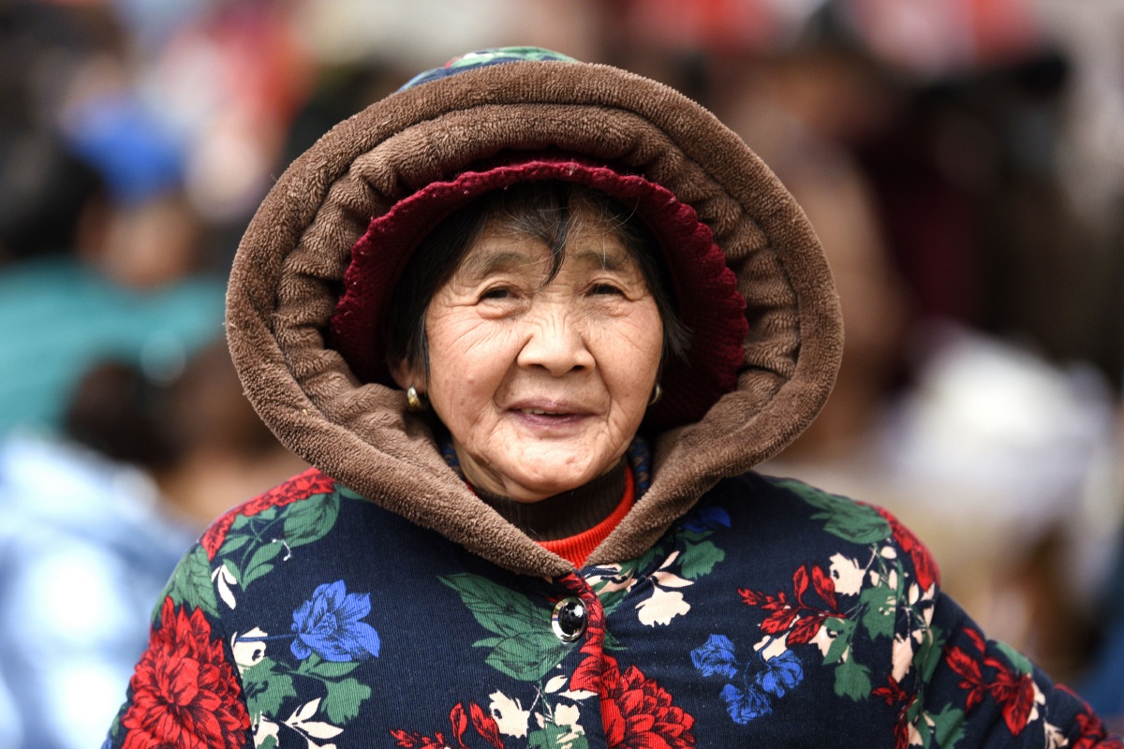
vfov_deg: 7.6
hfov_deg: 11.4
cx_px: 562
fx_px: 5620
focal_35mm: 180
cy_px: 374
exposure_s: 1/200
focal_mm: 180
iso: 800
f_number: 3.2
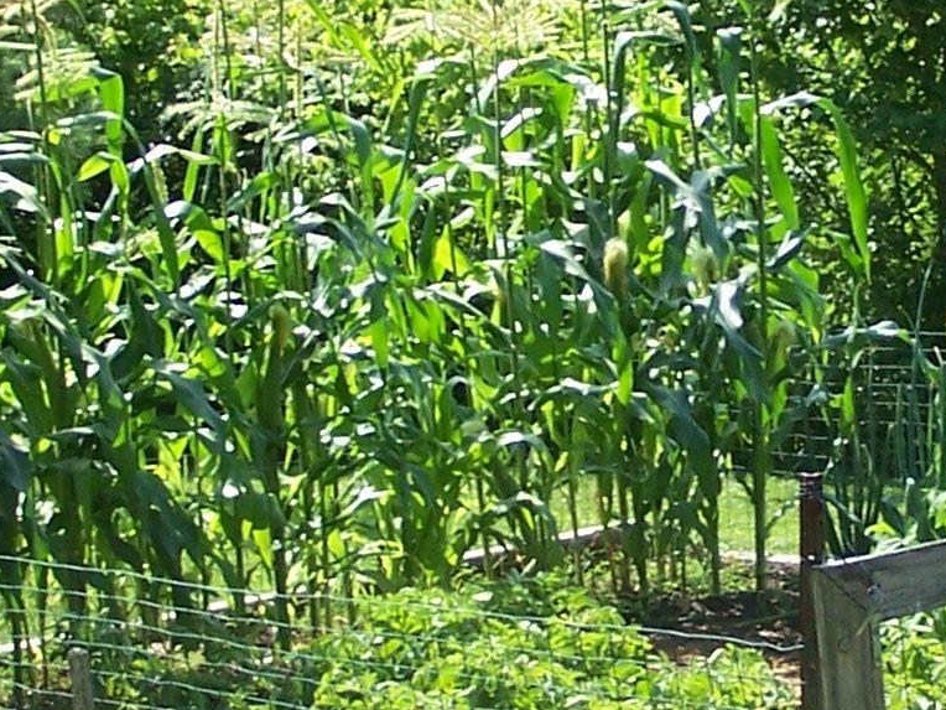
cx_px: 846
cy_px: 254
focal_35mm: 199
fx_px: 5438
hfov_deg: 9.9
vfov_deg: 7.5
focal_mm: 9.8
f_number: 3.1
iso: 80
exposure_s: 1/500
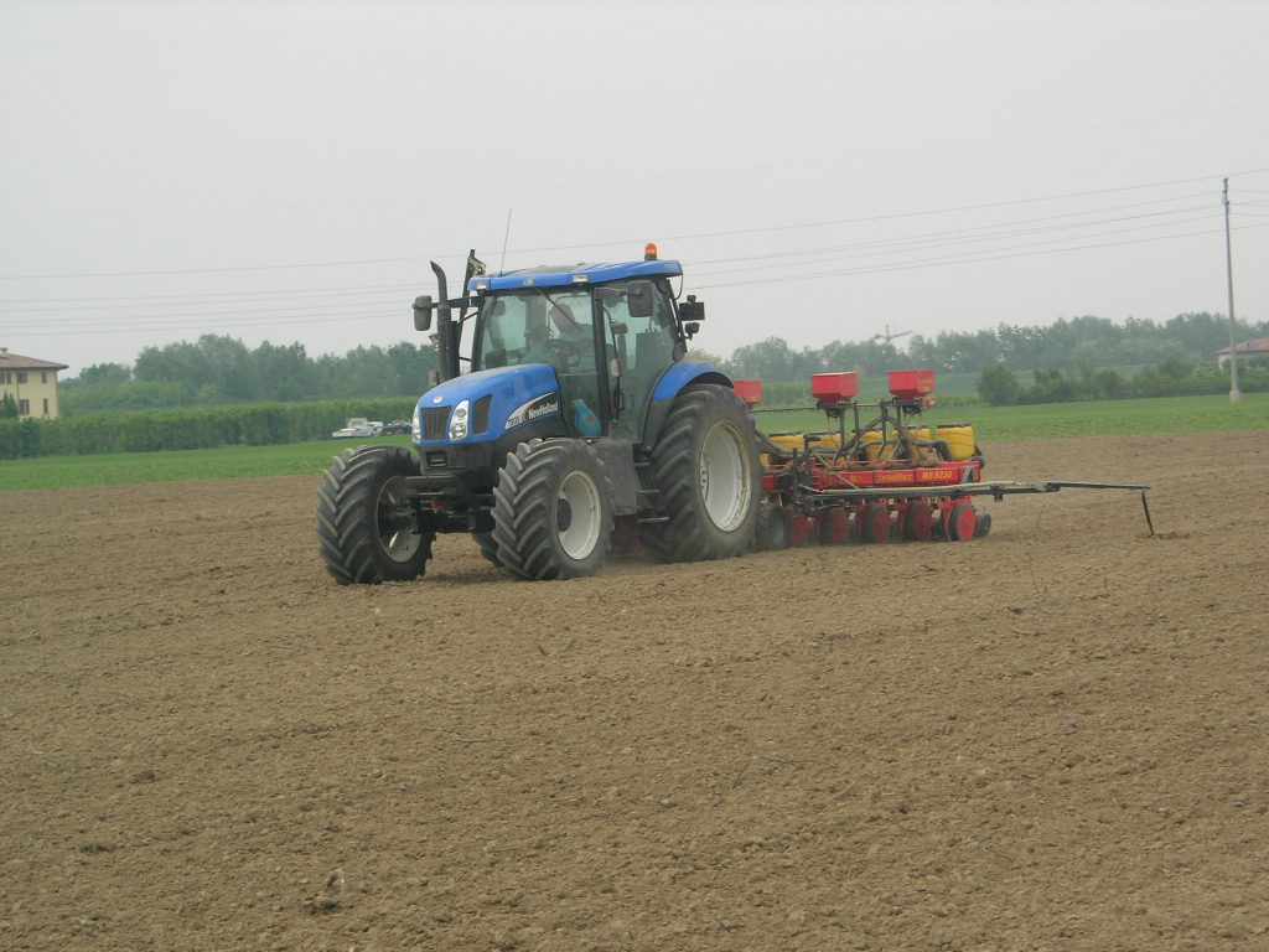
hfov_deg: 17.4
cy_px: 476
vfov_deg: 13.1
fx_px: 4143
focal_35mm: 113
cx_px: 634
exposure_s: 1/125
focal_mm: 23.4
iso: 64
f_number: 8.2
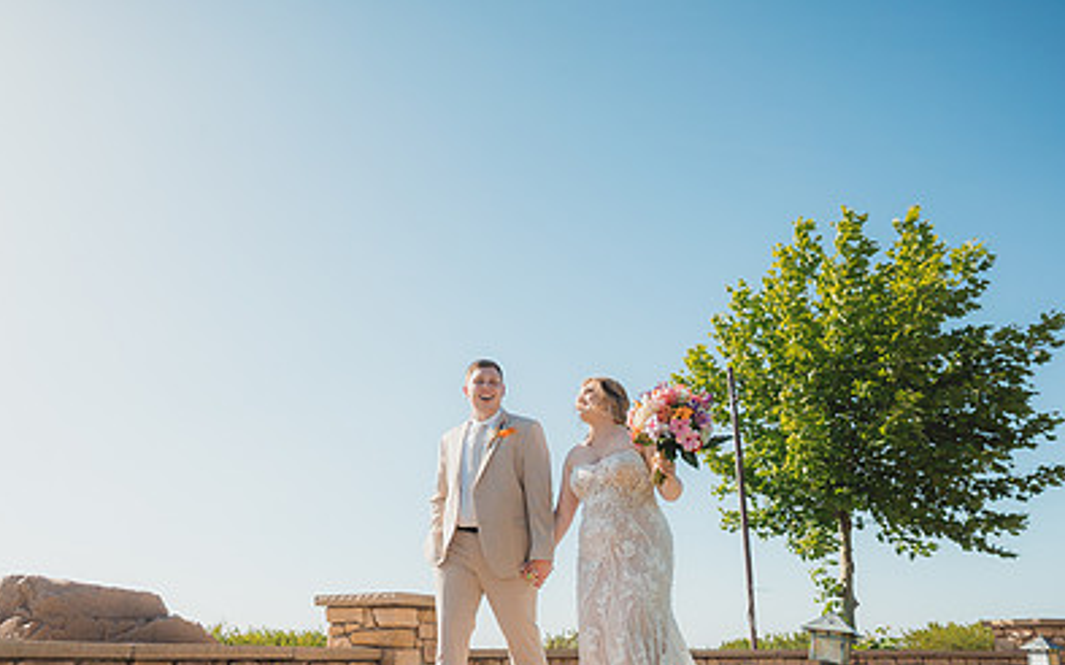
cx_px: 378
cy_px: 474
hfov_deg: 67.0
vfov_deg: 44.9
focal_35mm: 27
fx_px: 783
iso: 125
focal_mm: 18
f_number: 2.8
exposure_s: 1/2500
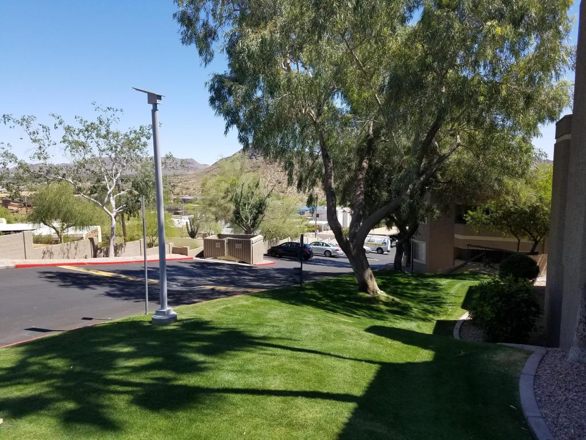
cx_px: 293
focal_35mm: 26
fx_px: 440
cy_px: 220
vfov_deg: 53.1
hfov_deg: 67.3
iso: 50
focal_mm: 4.2
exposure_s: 1/1656
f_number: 1.7
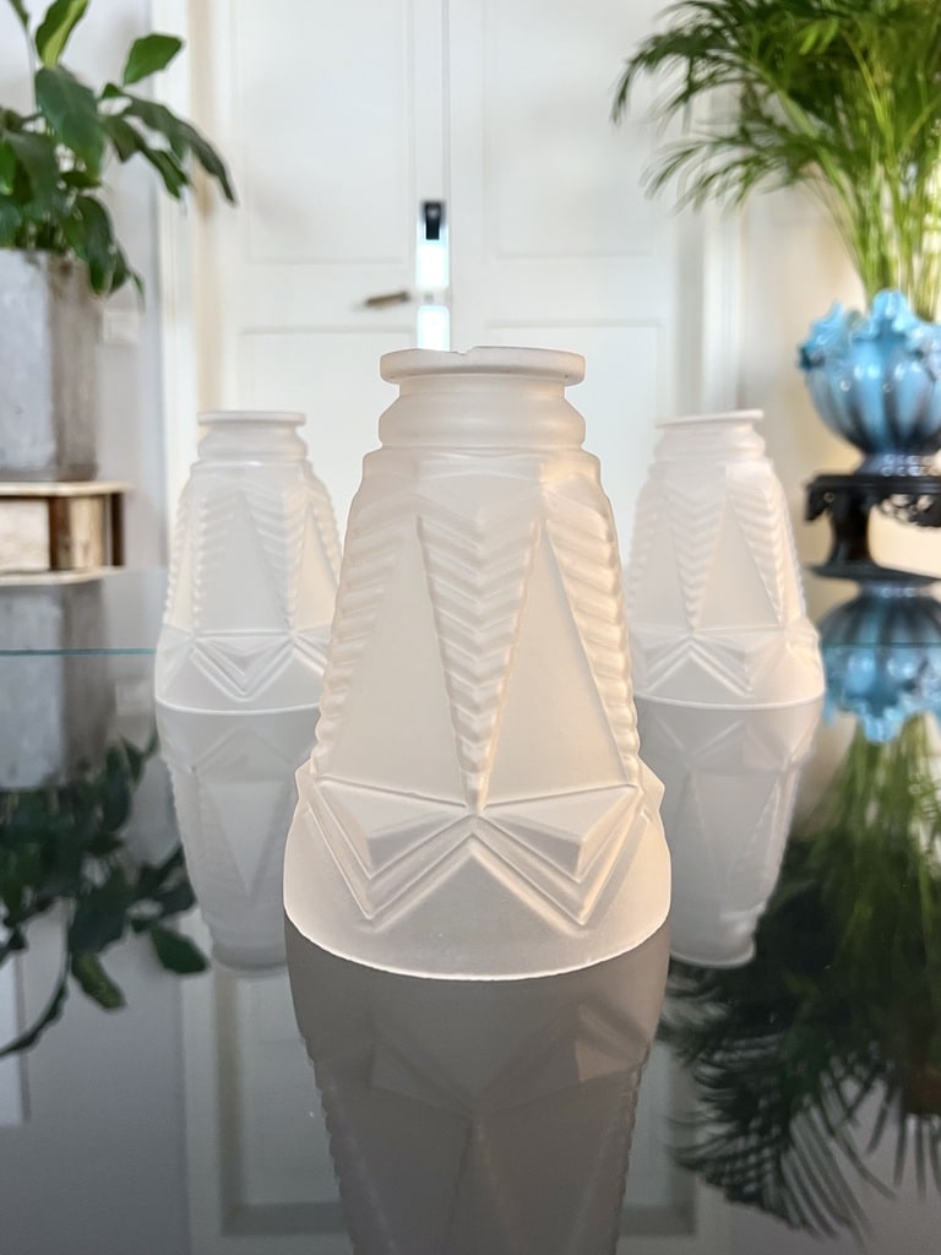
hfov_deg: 53.1
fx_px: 942
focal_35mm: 26
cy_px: 628
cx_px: 470
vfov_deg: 67.3
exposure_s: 1/50
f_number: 1.5
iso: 320
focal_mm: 5.7
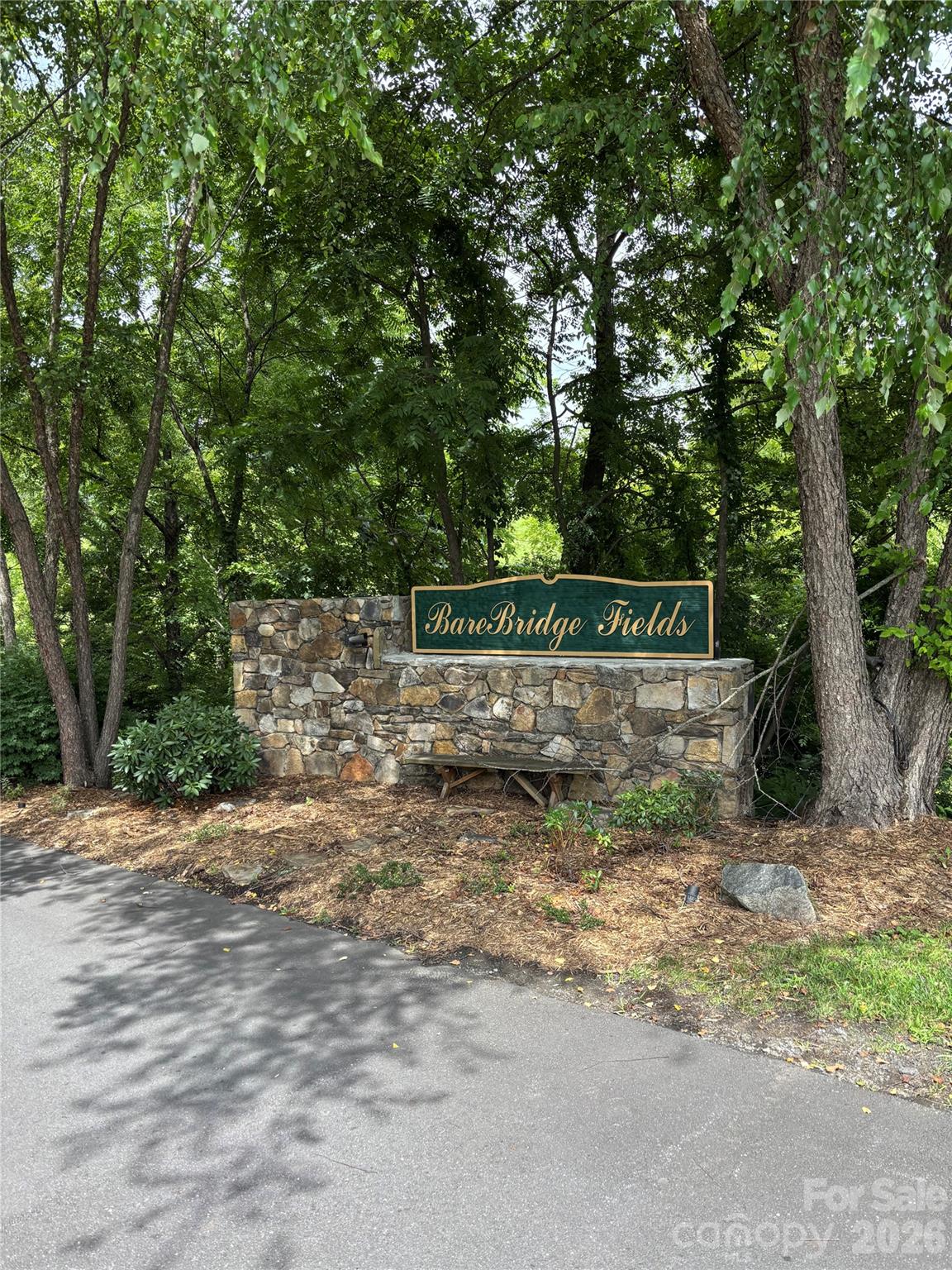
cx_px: 476
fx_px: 953
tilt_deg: -4.5
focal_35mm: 26
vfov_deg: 67.3
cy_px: 635
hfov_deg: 53.1
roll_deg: +0.1
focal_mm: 5.96
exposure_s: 1/550
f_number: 1.6
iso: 50
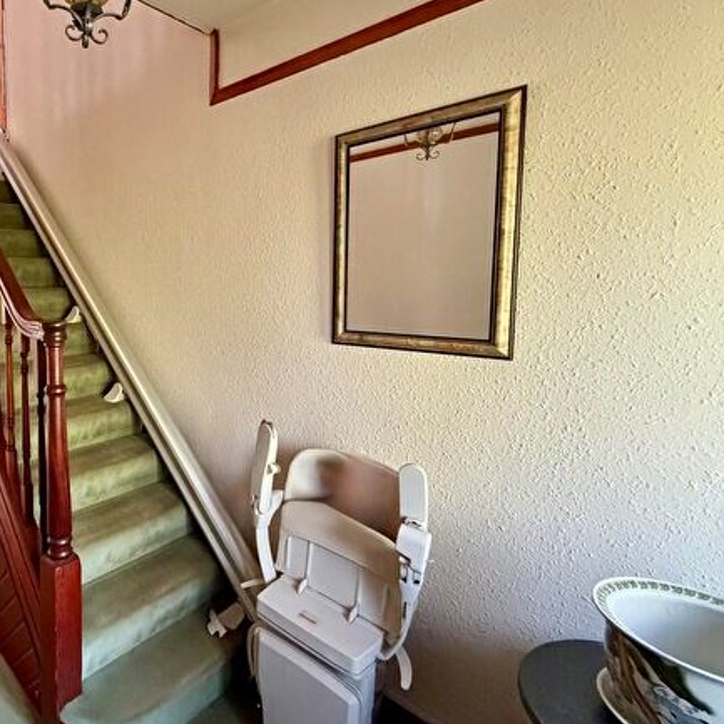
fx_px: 473
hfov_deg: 67.7
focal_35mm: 20
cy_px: 329
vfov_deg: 74.7
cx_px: 144
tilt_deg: -5.4
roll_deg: +0.6
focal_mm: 2.22
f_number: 2.2
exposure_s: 1/60
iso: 800
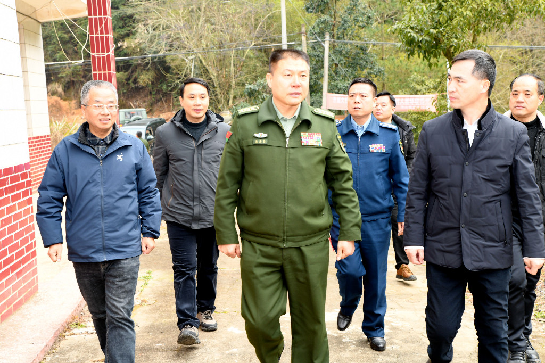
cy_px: 182
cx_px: 272
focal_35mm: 48
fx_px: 726
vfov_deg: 28.1
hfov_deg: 41.1
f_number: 5.6
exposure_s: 1/125
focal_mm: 48
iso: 320
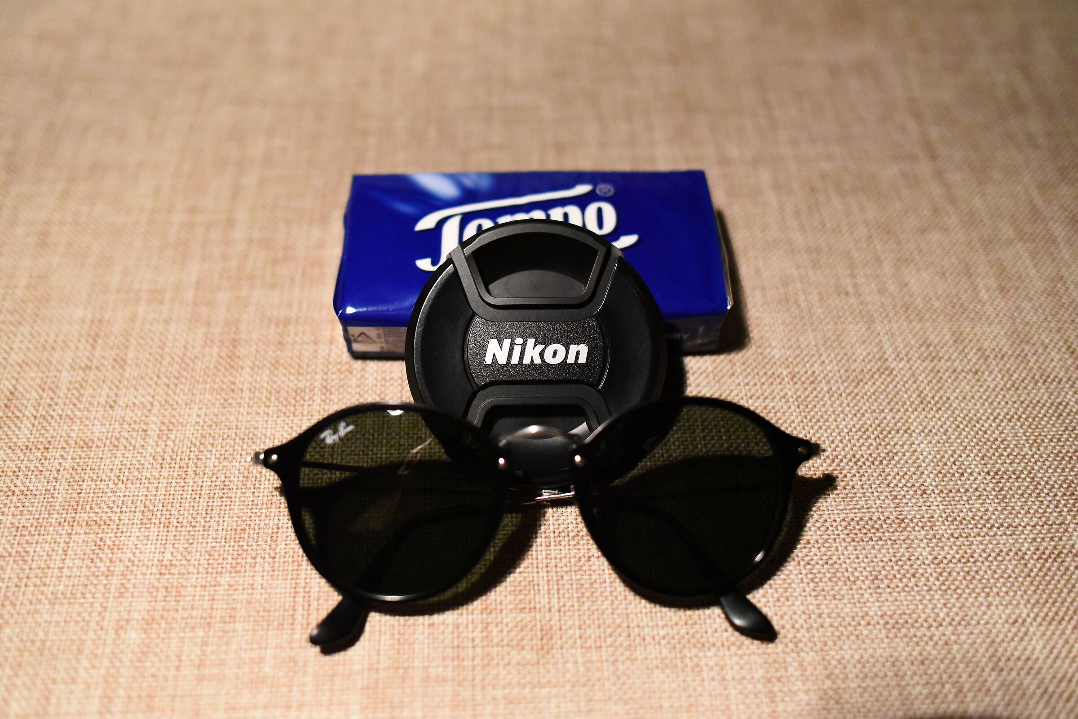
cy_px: 360
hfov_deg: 65.5
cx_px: 539
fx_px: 839
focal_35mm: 28
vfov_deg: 46.4
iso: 12800
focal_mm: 28
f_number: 2.4
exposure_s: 1/4000
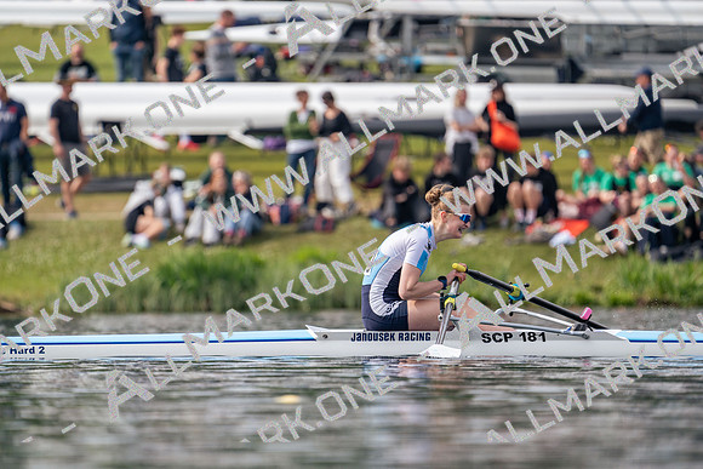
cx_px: 352
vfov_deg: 2.3
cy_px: 234
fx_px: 11719
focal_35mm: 600
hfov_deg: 3.4
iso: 320
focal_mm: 600
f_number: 7.1
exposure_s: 1/1250
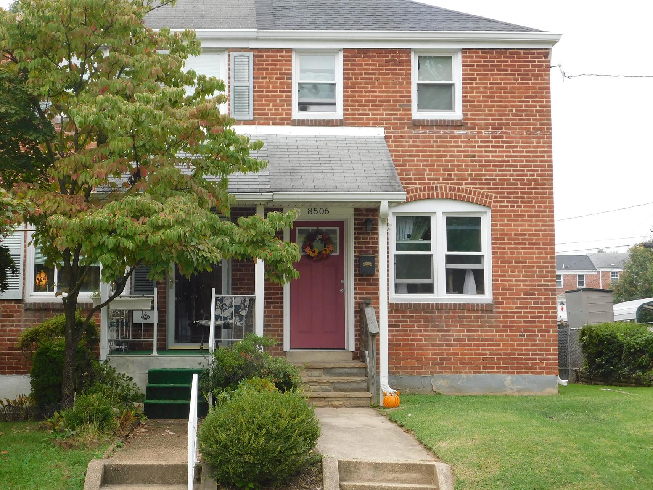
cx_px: 268
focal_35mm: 61
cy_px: 219
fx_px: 1151
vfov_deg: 24.0
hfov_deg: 31.6
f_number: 3.8
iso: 125
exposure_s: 1/160
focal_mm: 9
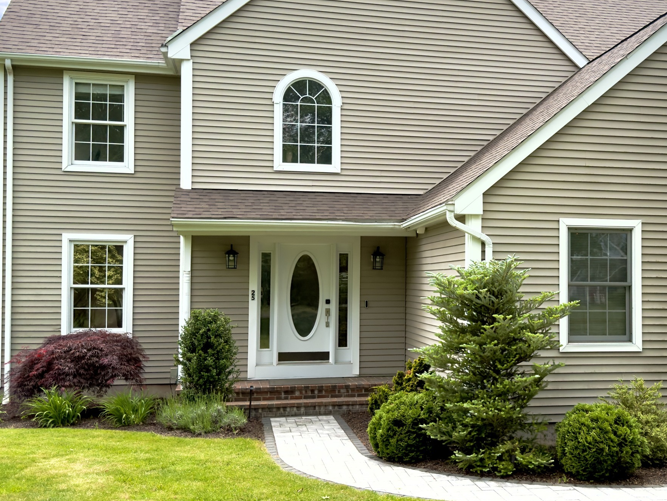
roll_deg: -0.1
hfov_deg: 44.0
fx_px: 809
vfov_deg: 34.2
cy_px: 186
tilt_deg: +6.2
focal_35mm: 42
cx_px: 455
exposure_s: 1/4237
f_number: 1.78
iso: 80
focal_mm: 6.76
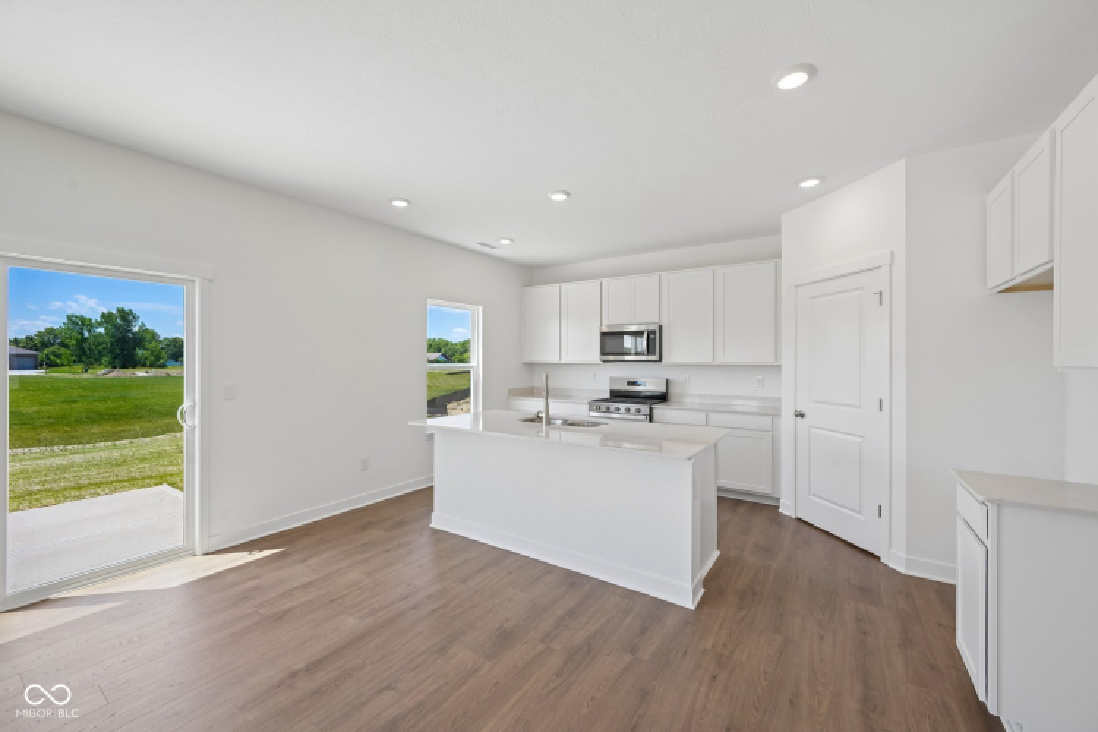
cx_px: 549
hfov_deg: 104.3
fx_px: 427
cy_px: 366
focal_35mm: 14
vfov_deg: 81.2
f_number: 8
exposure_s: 1/60
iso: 100
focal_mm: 14
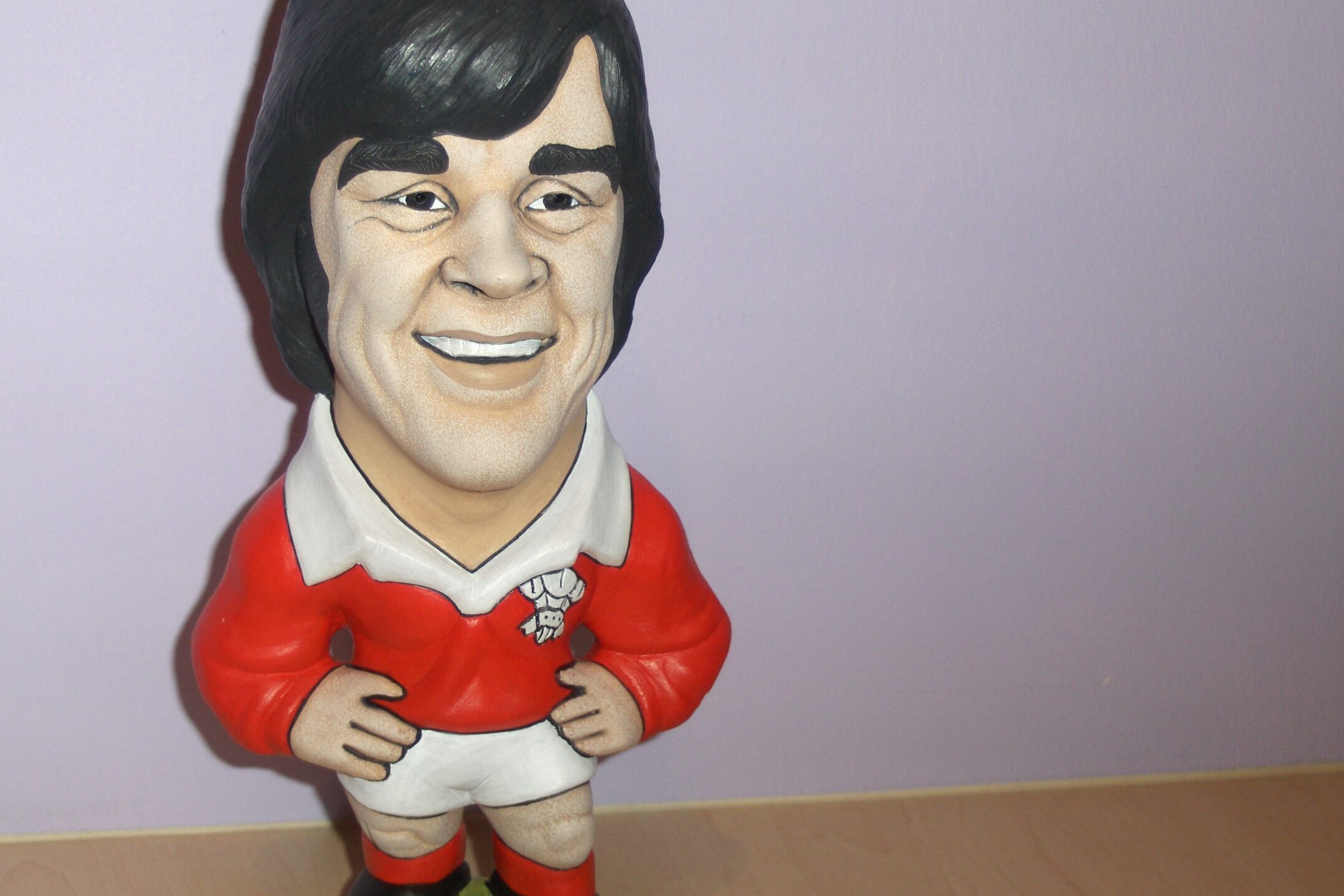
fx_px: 2389
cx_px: 553
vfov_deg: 21.2
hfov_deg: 31.4
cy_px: 490
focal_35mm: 64
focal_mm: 11.2
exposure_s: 1/60
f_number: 3.2
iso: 100
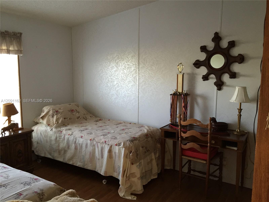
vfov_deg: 48.2
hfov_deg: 61.7
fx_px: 225
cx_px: 134
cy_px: 101
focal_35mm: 29
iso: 100
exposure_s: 1/30
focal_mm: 4.15
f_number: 2.2
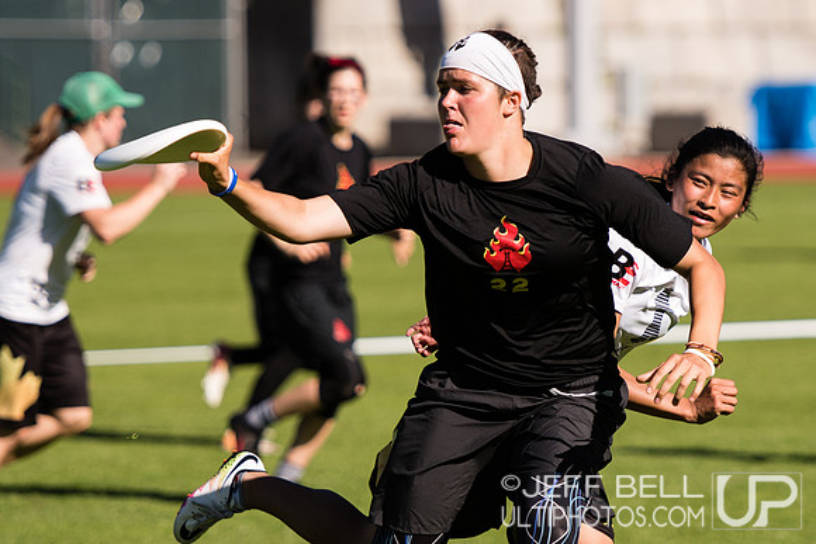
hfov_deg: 5.6
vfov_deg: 3.7
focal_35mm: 369
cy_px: 287
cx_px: 496
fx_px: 8368
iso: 100
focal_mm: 170
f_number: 2.8
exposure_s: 1/2500
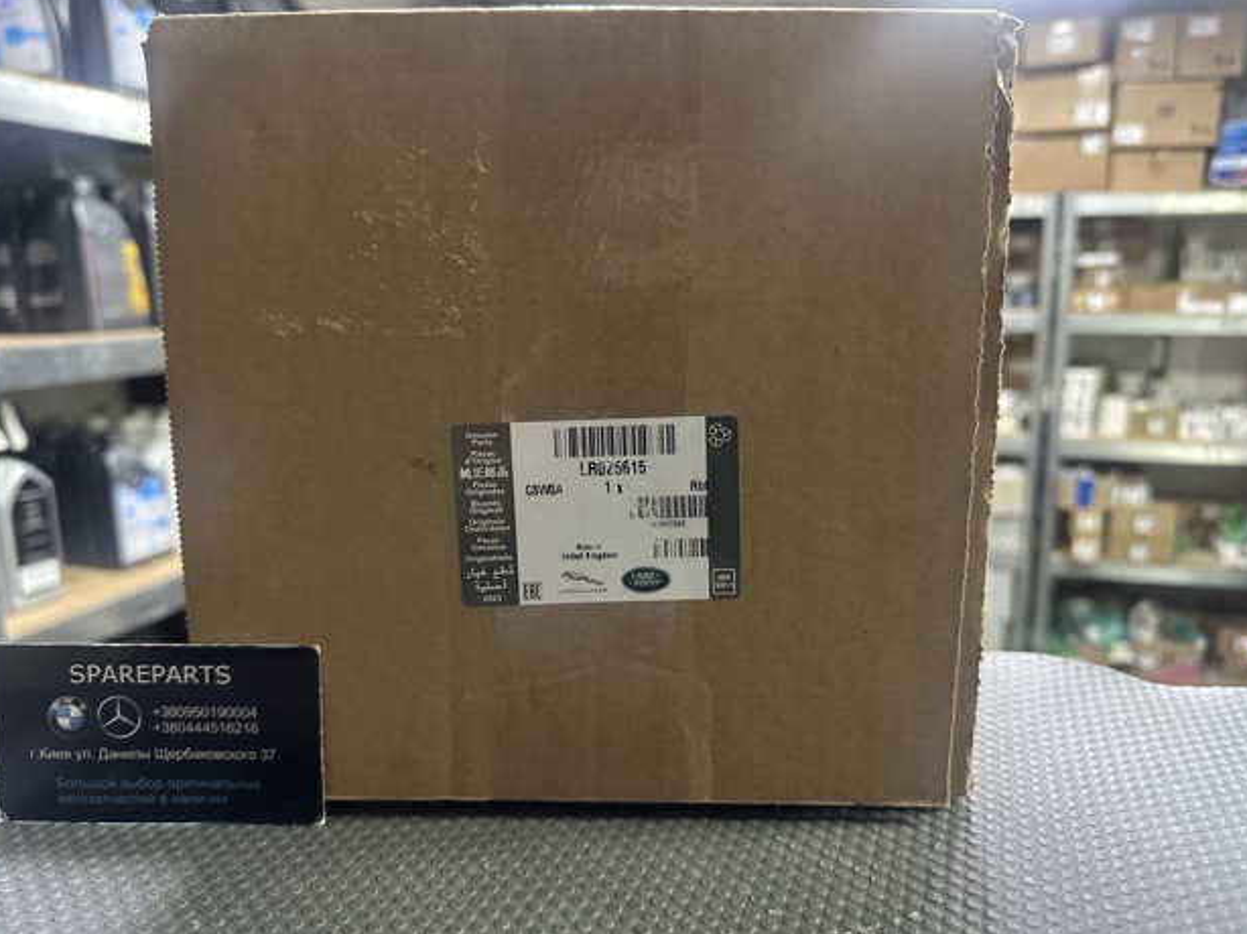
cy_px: 454
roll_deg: +0.2
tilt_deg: -11.1
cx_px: 624
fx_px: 900
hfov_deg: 69.4
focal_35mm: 25
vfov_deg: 54.8
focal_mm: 6.86
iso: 400
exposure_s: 1/60
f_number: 1.78
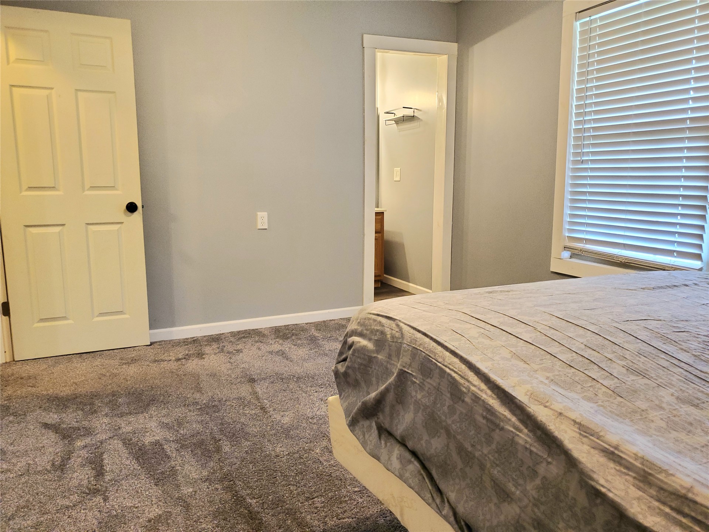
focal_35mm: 26
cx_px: 354
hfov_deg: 67.3
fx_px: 533
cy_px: 266
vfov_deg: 53.1
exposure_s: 1/60.2
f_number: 1.5
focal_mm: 4.3
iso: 250
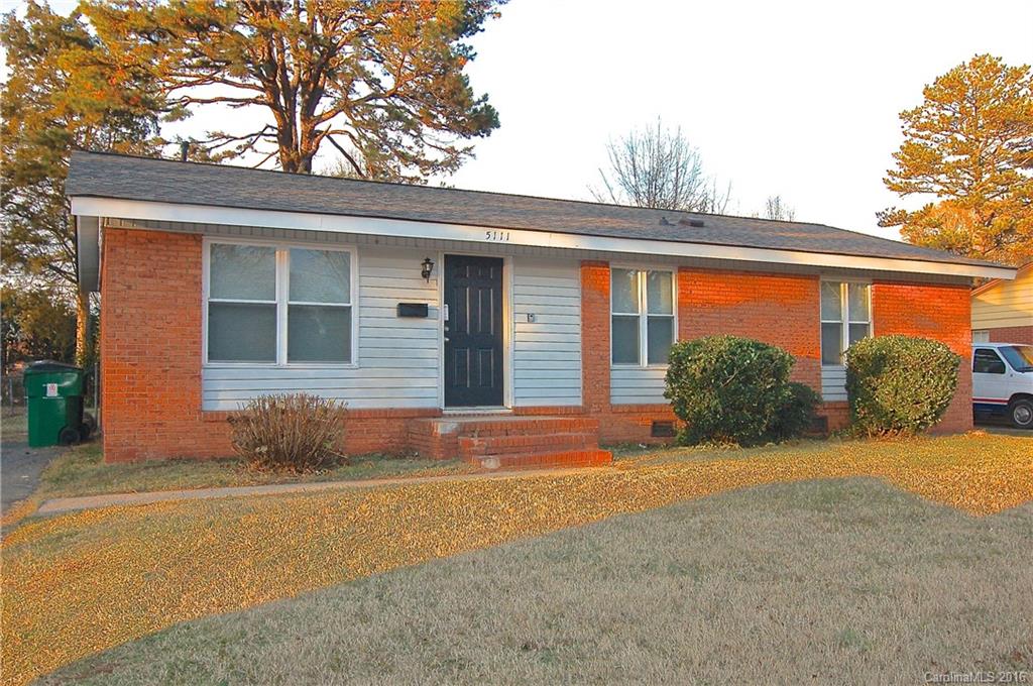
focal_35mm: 30
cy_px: 343
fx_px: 860
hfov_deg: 62.0
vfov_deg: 43.5
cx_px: 516
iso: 400
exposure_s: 1/200
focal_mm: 20
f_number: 8
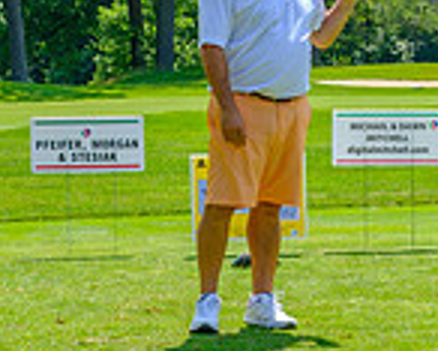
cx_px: 270
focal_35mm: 171
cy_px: 135
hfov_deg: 11.3
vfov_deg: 9.0
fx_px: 2218
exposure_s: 1/250
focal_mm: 39
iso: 200
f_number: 5.6
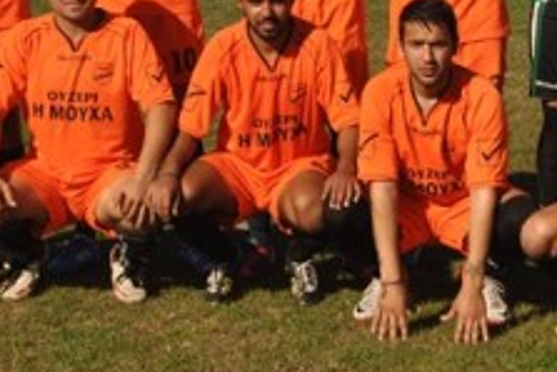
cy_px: -110
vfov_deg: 9.0
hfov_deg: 13.6
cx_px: 380
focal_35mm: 151
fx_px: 2338
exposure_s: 1/320
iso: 100
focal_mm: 34
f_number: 9
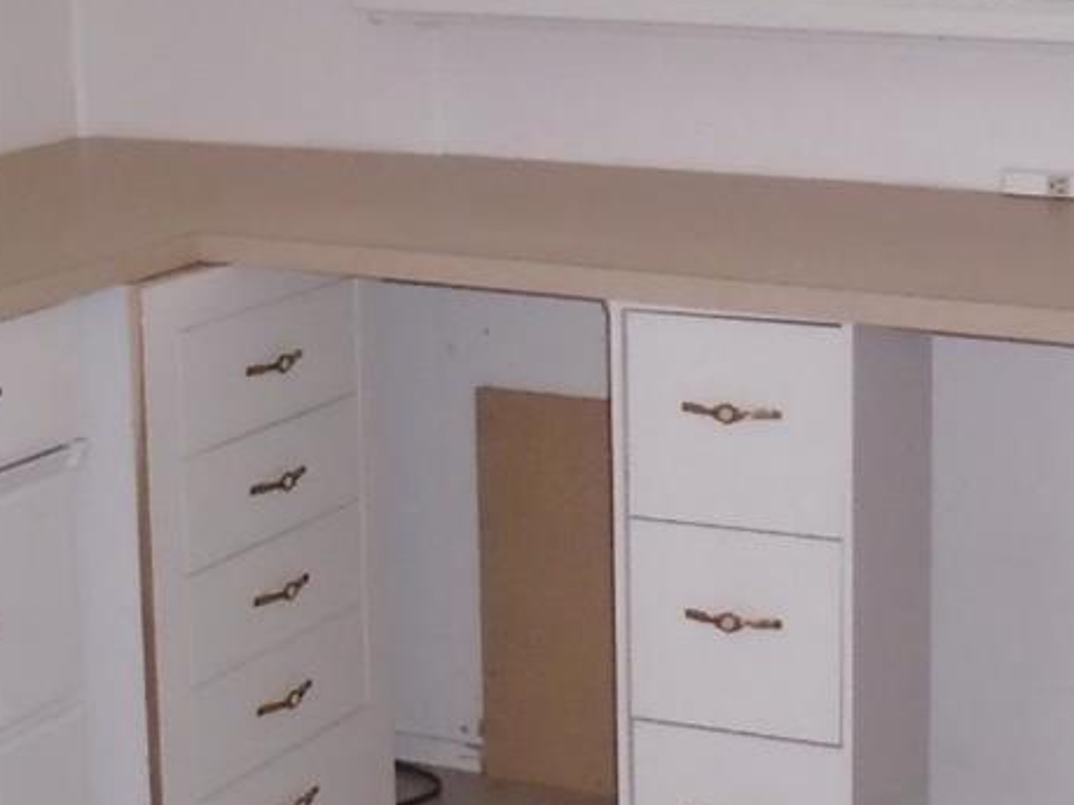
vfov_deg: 17.3
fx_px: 2637
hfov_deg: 22.8
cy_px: 330
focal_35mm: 85
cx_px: 784
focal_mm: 4.6
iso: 400
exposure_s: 1/30
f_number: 3.2
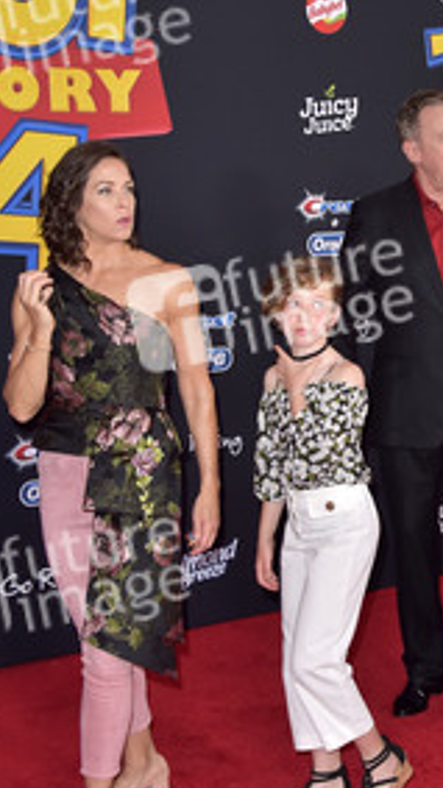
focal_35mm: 71
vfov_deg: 29.7
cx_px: 352
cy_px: 446
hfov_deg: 16.9
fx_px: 1484
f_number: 7.1
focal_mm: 48
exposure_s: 1/250
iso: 800
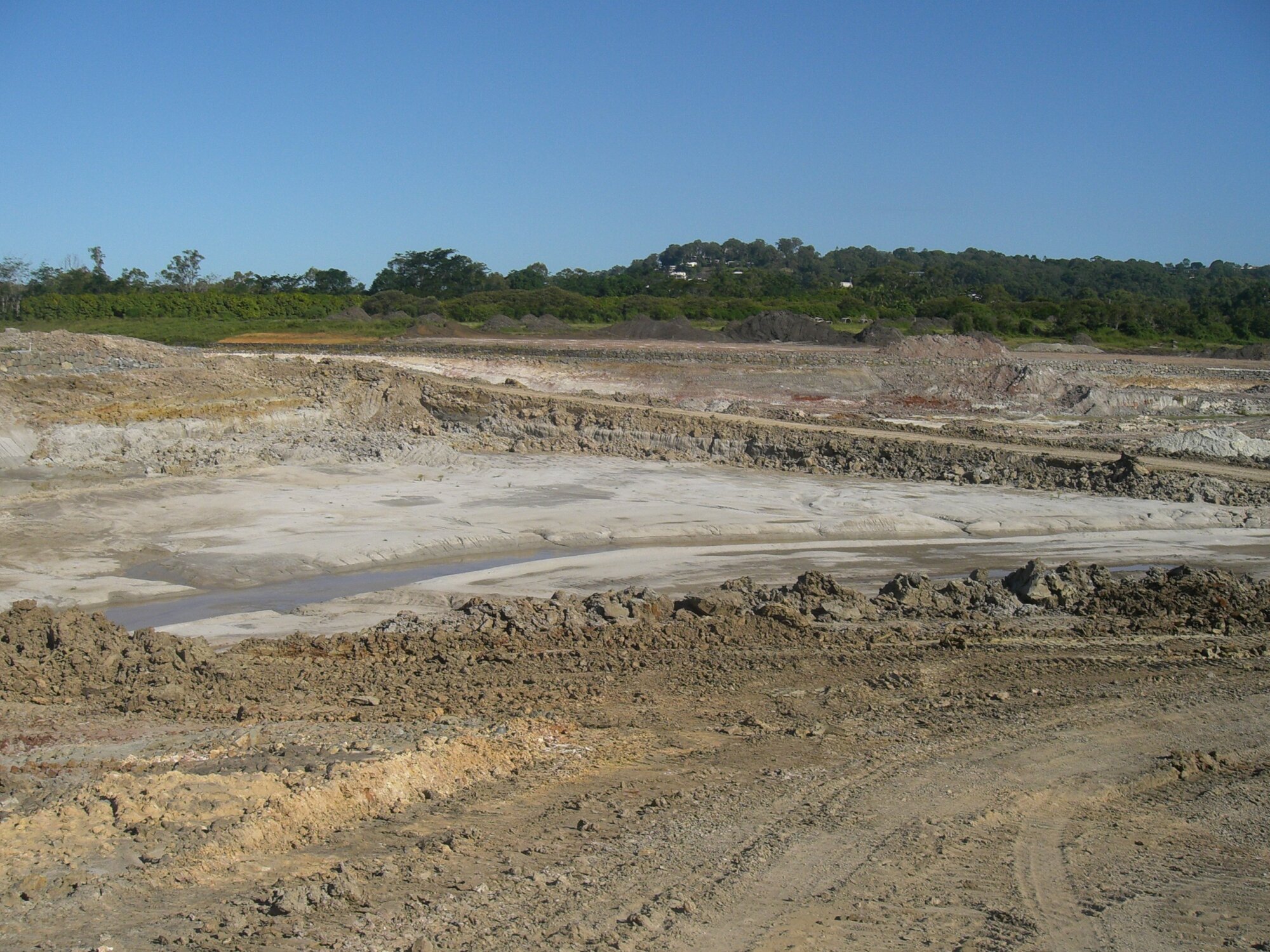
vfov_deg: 37.7
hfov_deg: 49.0
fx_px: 1394
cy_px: 476
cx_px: 635
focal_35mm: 38
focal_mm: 6.3
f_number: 4.4
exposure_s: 1/1000
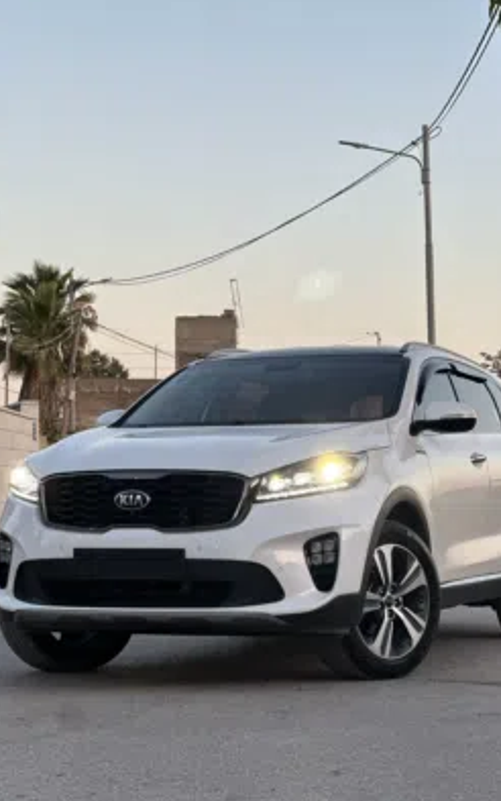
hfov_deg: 15.7
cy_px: 402
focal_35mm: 83
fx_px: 1811
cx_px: 281
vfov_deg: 24.9
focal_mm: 9
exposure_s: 1/100
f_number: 2.8
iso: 50
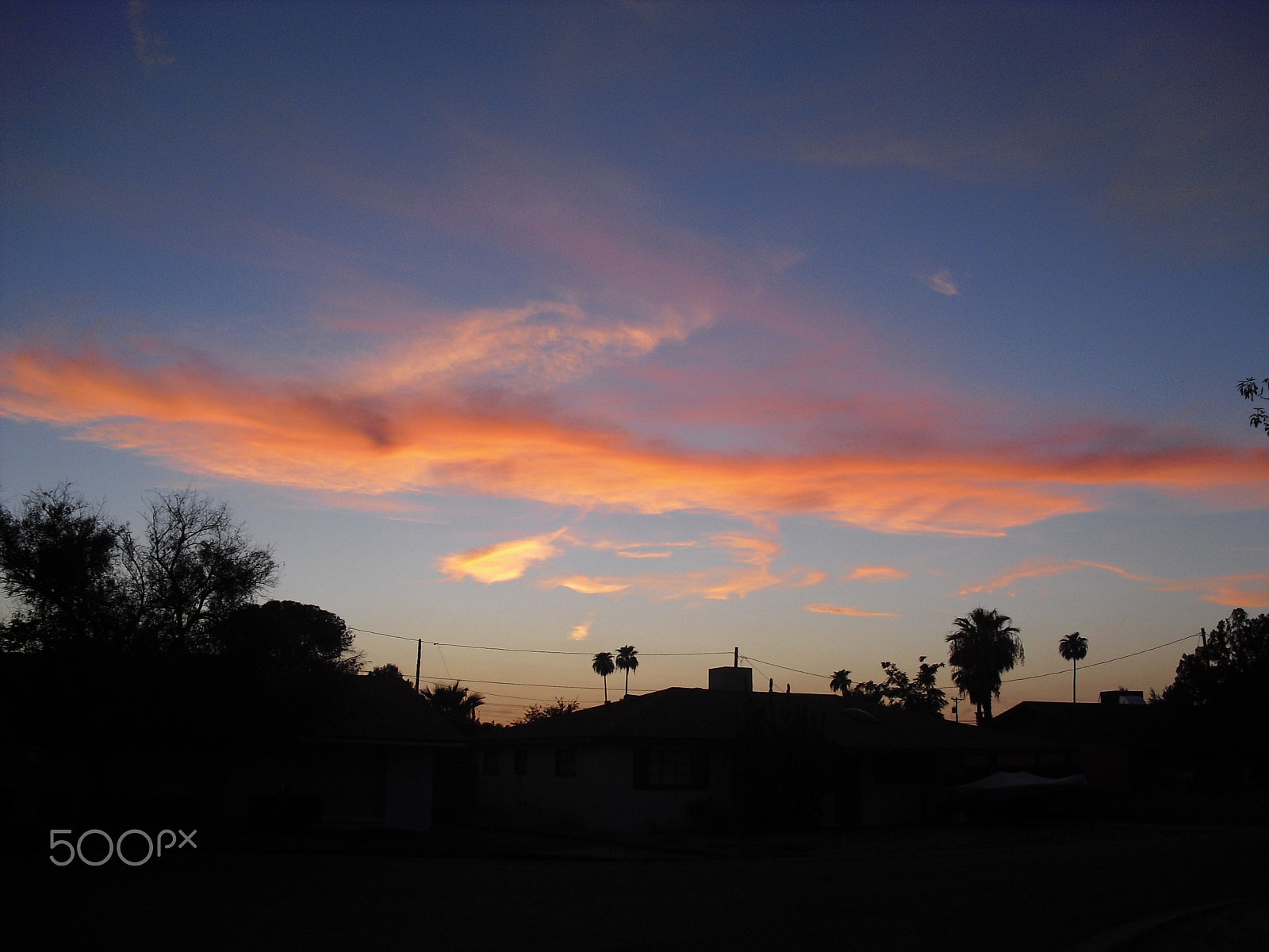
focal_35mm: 36
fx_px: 1320
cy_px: 476
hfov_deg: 51.4
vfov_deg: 39.7
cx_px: 634
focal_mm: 6.3
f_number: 3.1
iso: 100
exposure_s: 1/125
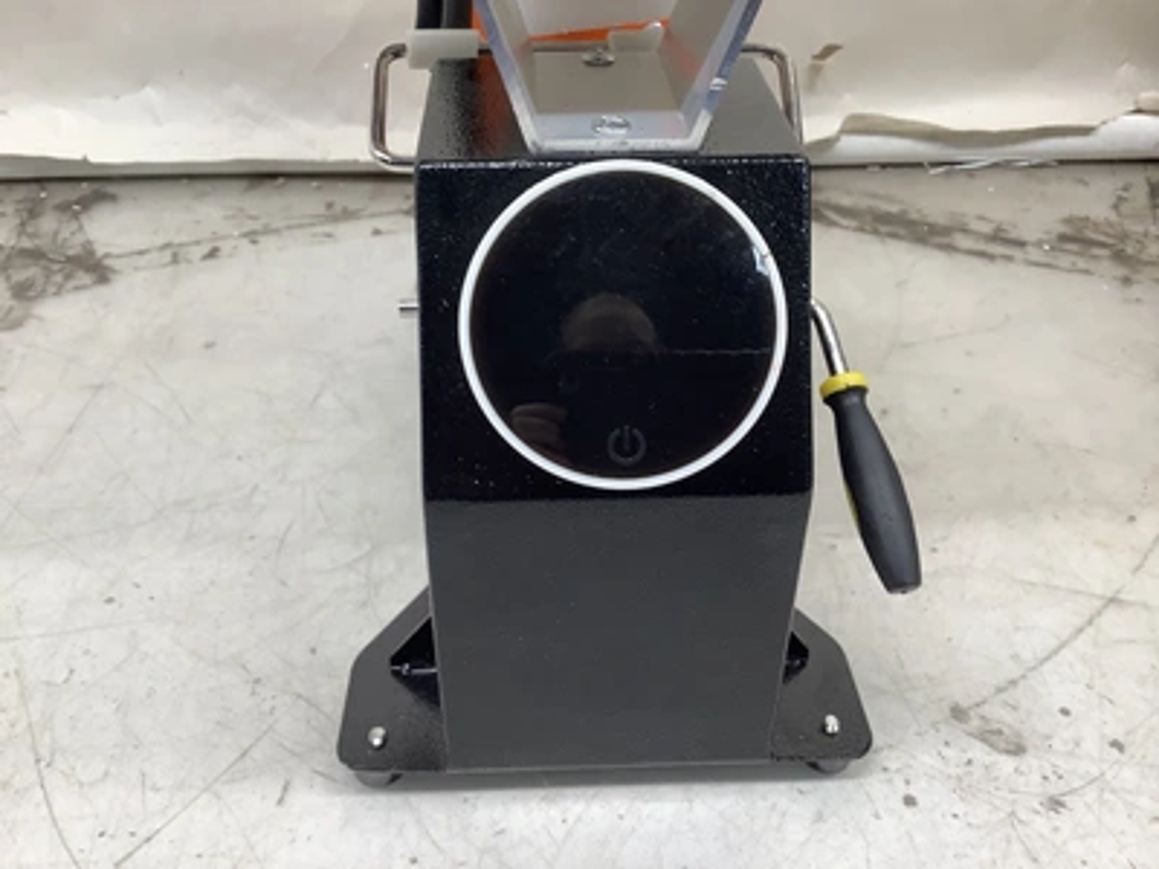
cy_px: 434
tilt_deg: -36.6
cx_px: 580
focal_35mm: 31
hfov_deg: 58.4
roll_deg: +0.1
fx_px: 1038
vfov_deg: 45.4
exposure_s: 1/60
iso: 50
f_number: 2.4
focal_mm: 3.3
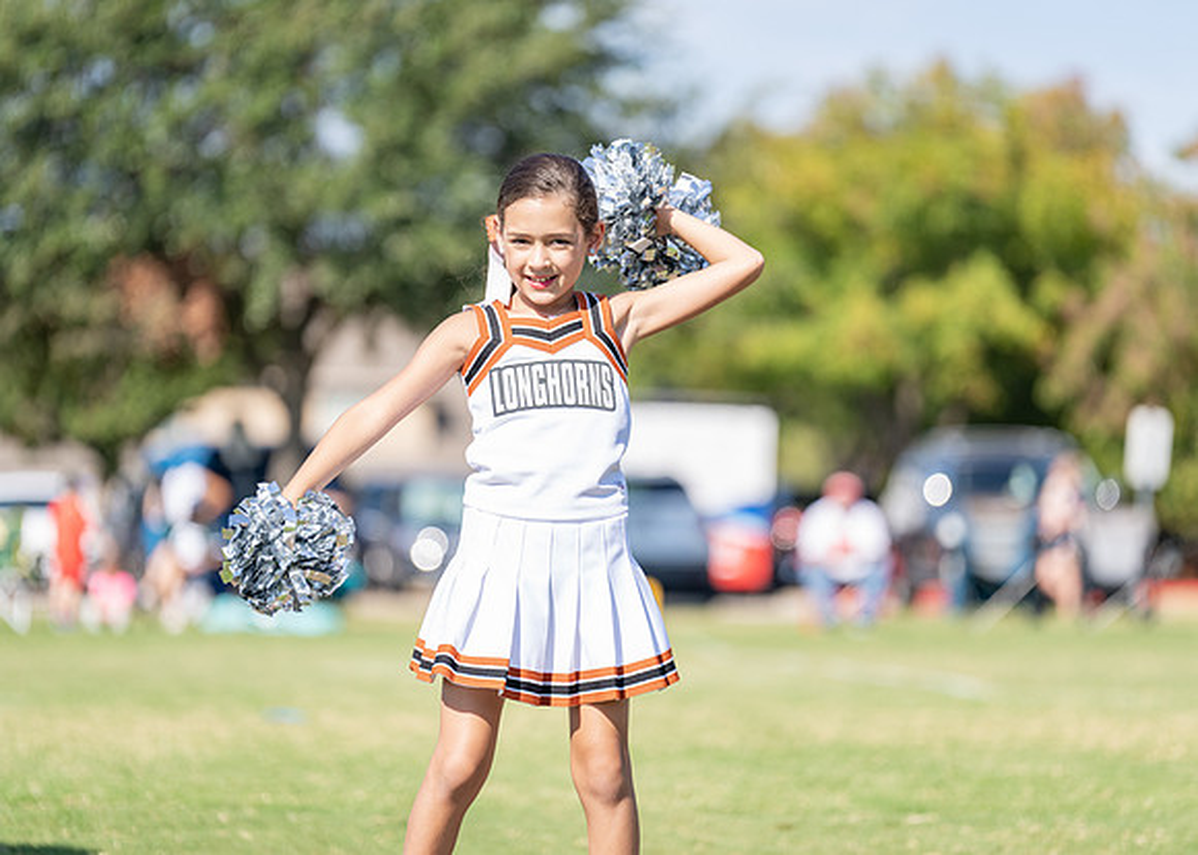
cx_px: 599
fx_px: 6053
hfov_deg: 11.3
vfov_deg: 8.1
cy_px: 428
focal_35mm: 178
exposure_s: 1/1250
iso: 125
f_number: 2.8
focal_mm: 167
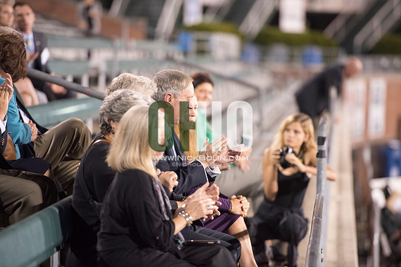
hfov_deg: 10.3
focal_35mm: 200
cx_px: 200
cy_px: 134
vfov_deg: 6.9
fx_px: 2228
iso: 1000
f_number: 2.8
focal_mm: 200
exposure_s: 1/320
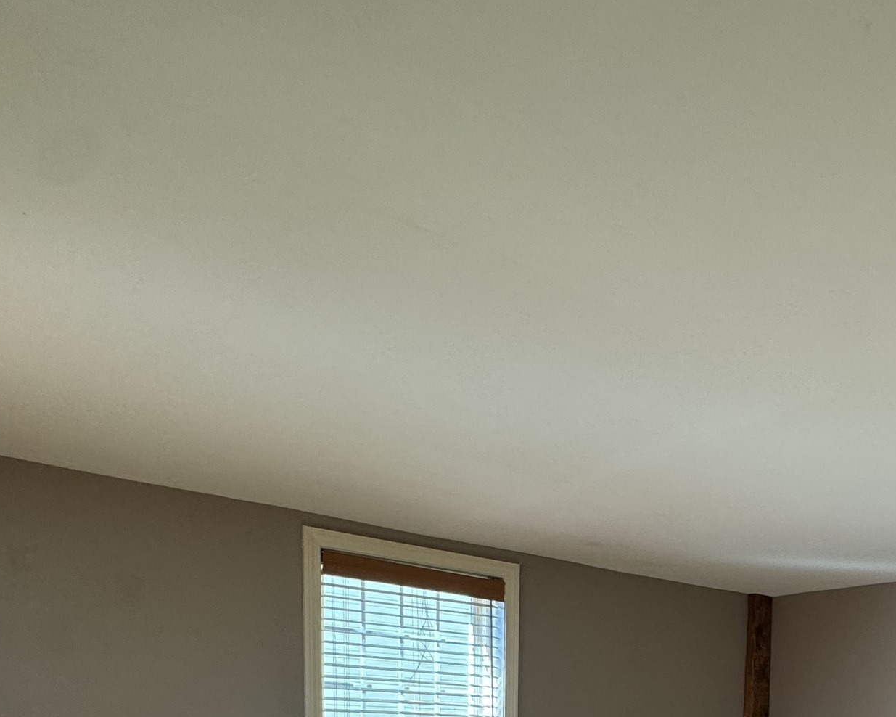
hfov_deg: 49.6
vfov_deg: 35.7
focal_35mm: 34
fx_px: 902
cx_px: 721
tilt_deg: -6.2
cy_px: 823
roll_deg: -1.5
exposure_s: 1/60
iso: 160
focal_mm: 2.22
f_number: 2.2
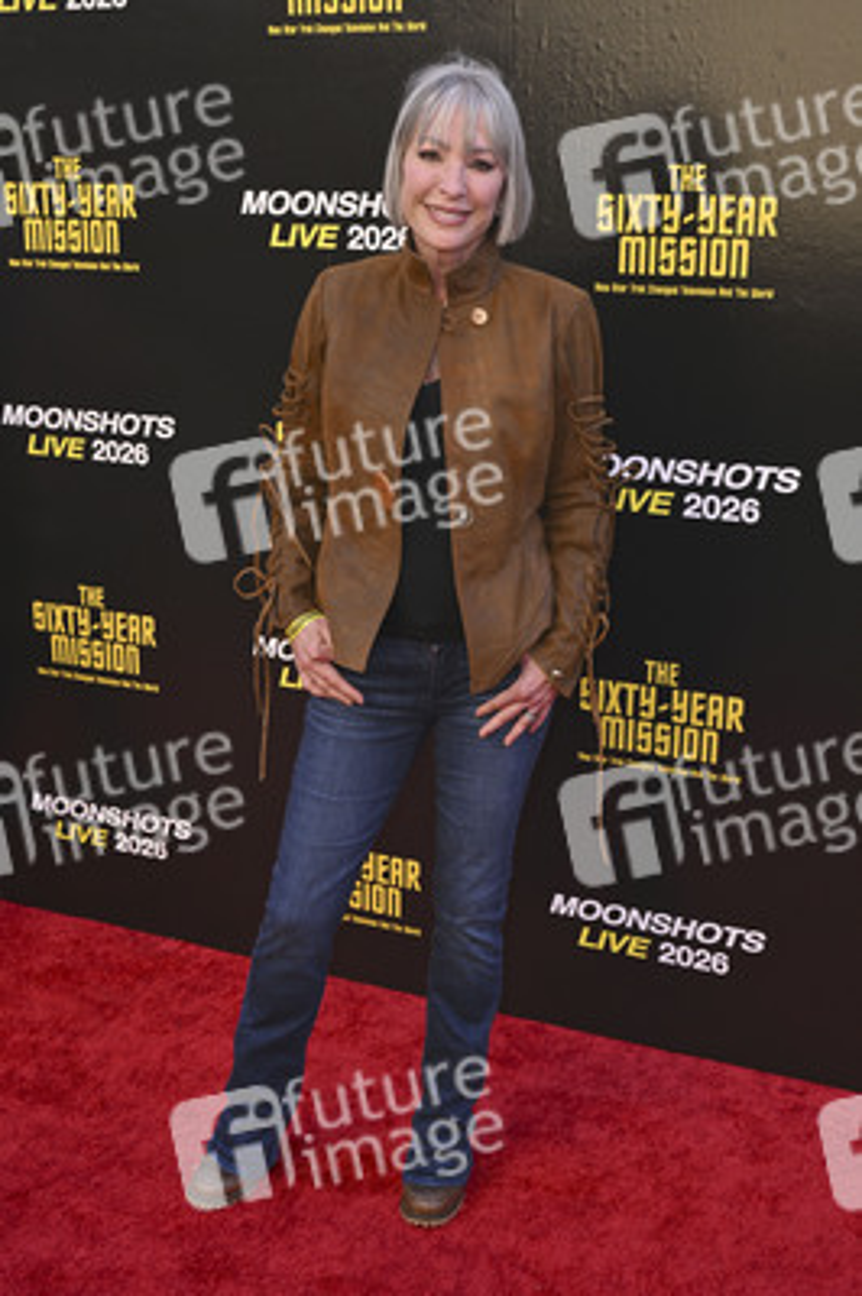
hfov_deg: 34.2
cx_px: 431
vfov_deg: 49.6
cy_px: 648
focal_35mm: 39
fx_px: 1403
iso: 500
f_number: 7.1
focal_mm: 39
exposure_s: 1/250
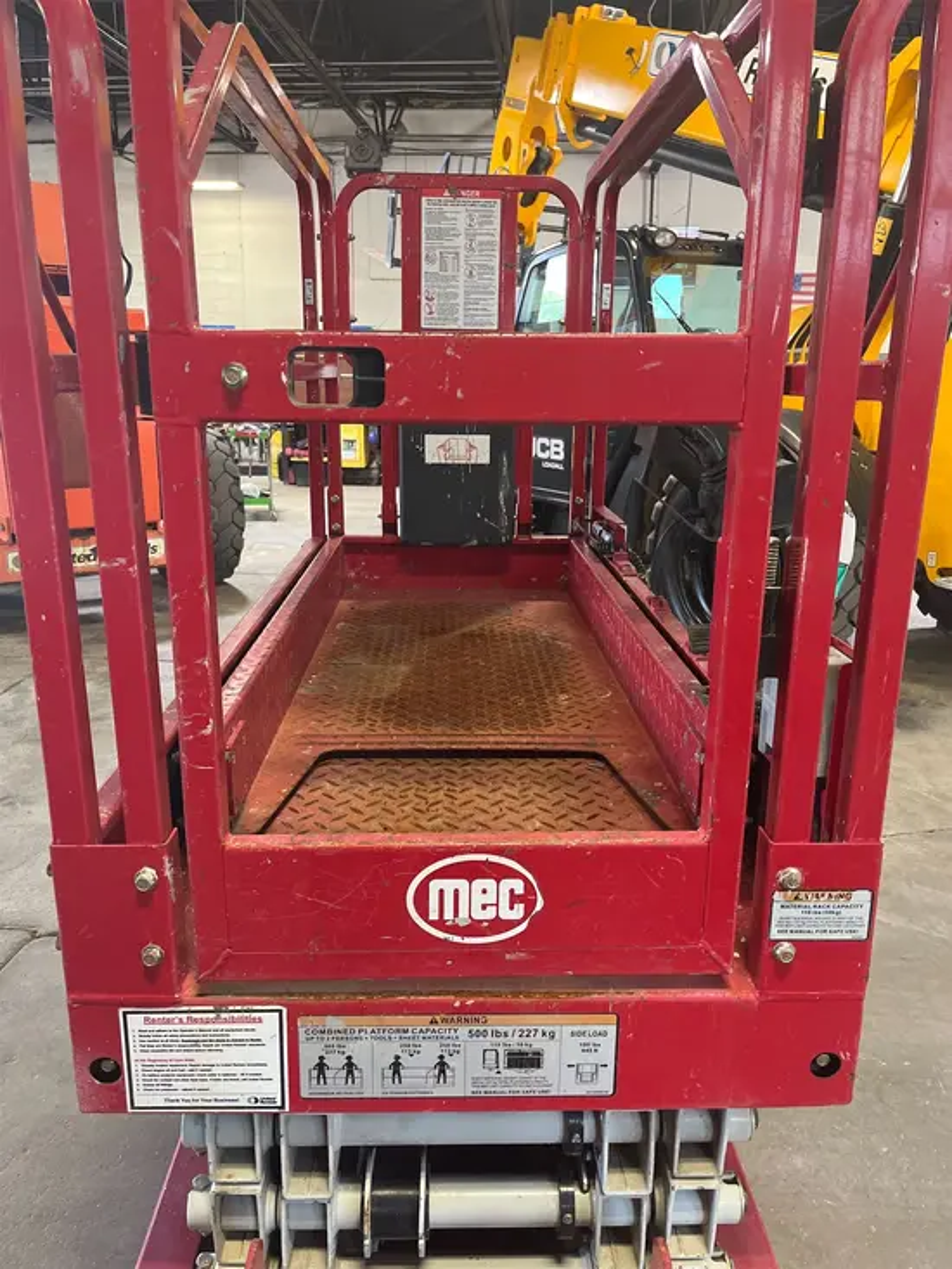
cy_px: 634
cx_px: 476
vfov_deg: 67.3
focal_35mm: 26
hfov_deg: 53.1
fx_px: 953
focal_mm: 5.1
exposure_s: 1/60
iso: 400
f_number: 1.6
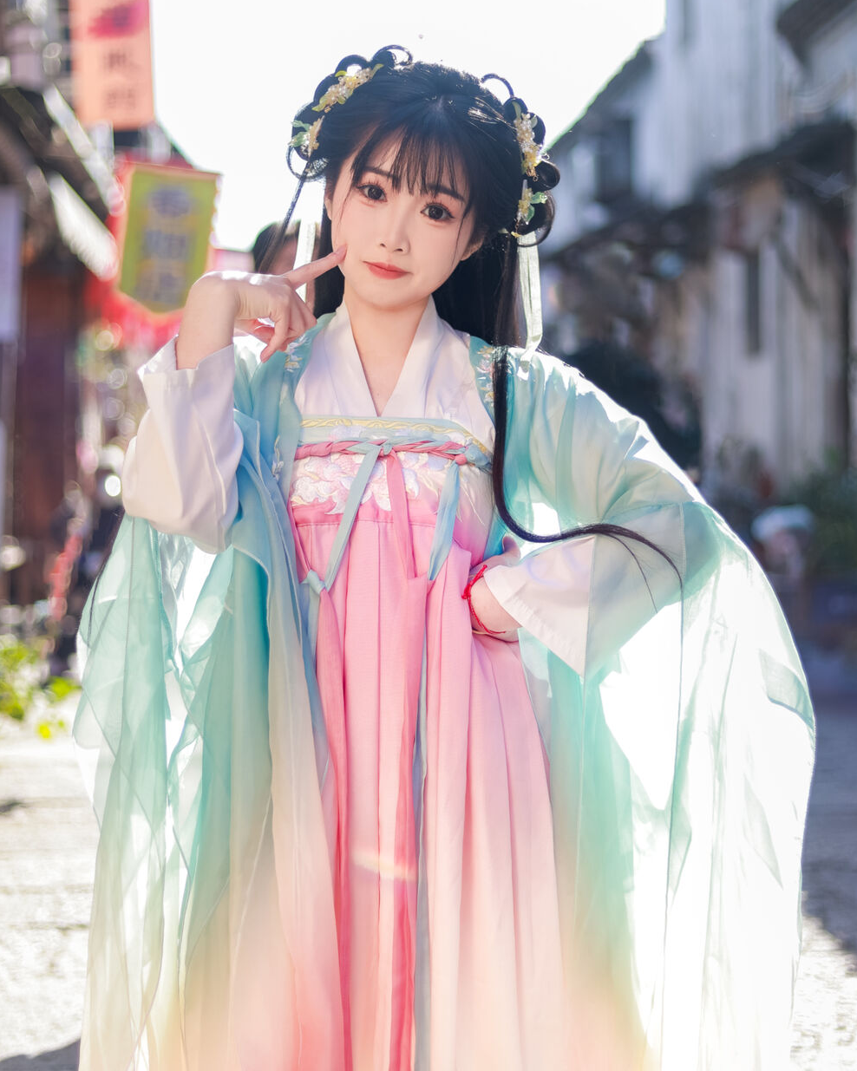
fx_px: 2124
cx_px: 449
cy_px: 485
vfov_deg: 28.3
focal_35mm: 67
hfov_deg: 22.8
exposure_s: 1/1000
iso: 100
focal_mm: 50
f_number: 1.8
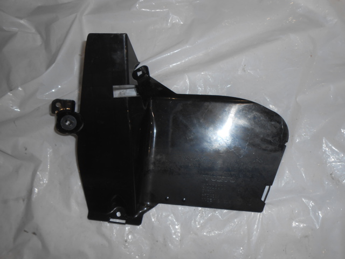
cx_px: 172
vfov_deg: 53.1
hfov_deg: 67.3
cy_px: 130
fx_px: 259
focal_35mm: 26
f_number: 3.5
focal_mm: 4.6
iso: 80
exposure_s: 1/25
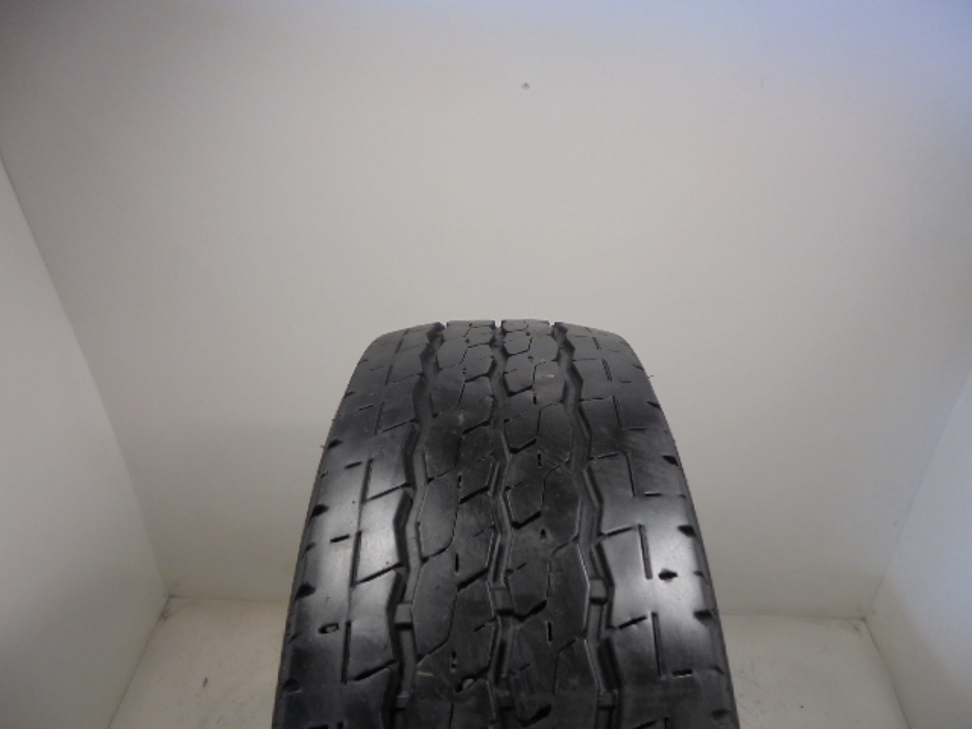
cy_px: 364
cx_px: 486
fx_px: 730
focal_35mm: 26
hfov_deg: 67.3
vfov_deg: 53.1
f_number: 3.5
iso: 100
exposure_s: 1/40
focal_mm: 4.6
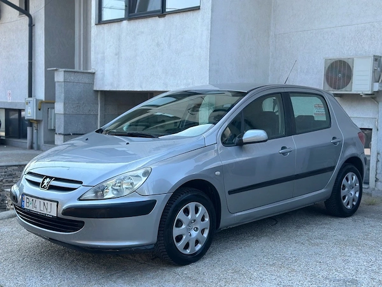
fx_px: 530
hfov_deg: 39.7
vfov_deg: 30.3
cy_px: 144
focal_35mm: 48
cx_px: 191
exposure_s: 1/1212
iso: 80
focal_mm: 6.86
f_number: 1.78
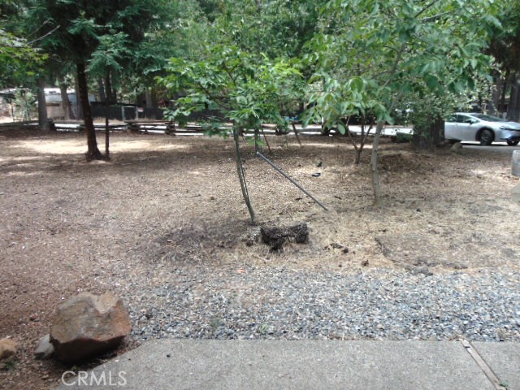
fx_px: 376
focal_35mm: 25
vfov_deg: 54.9
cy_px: 195
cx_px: 260
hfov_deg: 69.4
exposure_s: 1/160
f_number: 3
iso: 80
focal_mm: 4.5
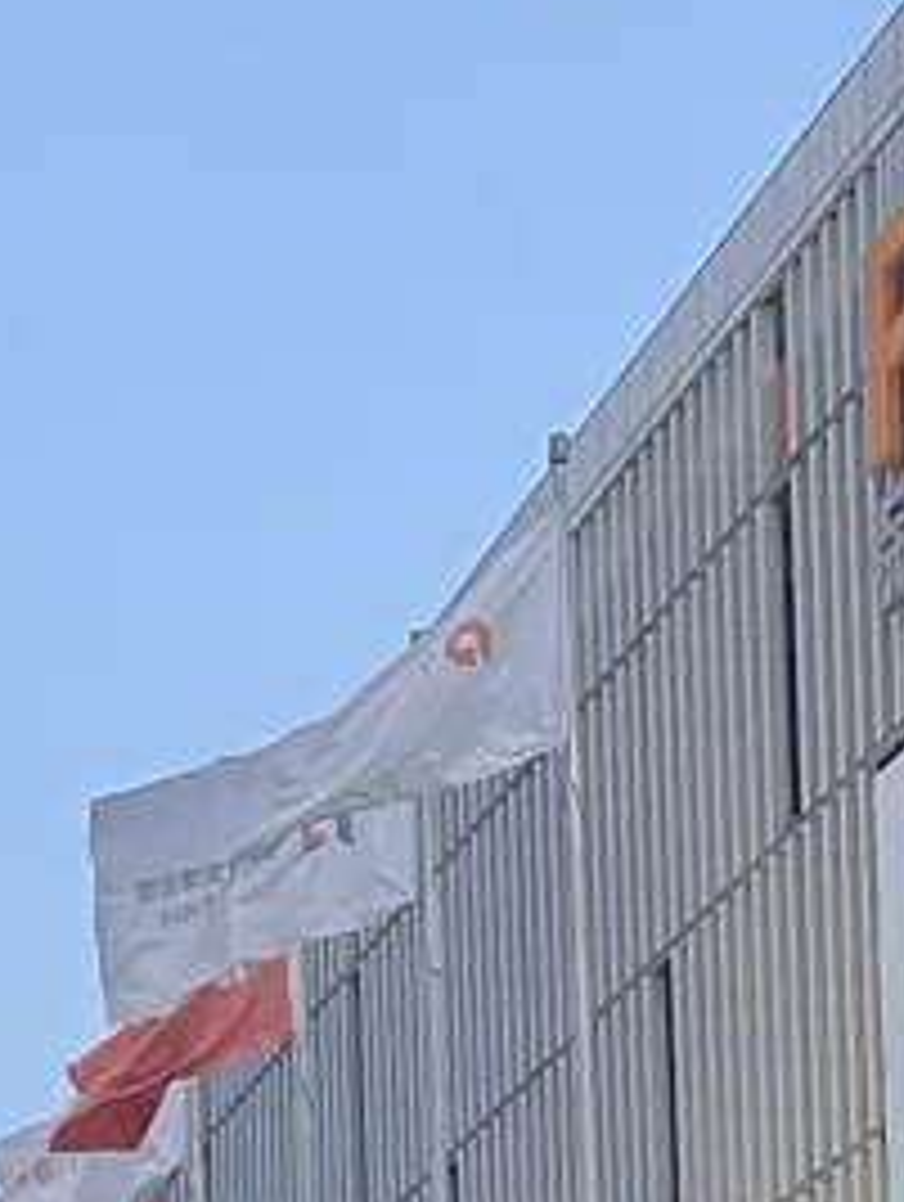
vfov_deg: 12.3
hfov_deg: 9.8
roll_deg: -1.0
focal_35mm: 140
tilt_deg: +2.8
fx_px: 4863
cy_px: 2476
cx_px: -980
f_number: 1.5
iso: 125
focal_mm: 5.7
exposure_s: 1/60
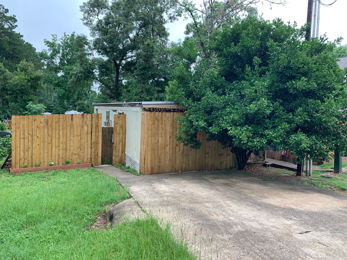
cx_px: 174
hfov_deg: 67.3
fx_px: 261
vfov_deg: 53.1
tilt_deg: -3.2
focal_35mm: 26
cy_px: 130
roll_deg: -3.1
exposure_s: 1/128
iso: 25
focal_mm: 4.25
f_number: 1.8
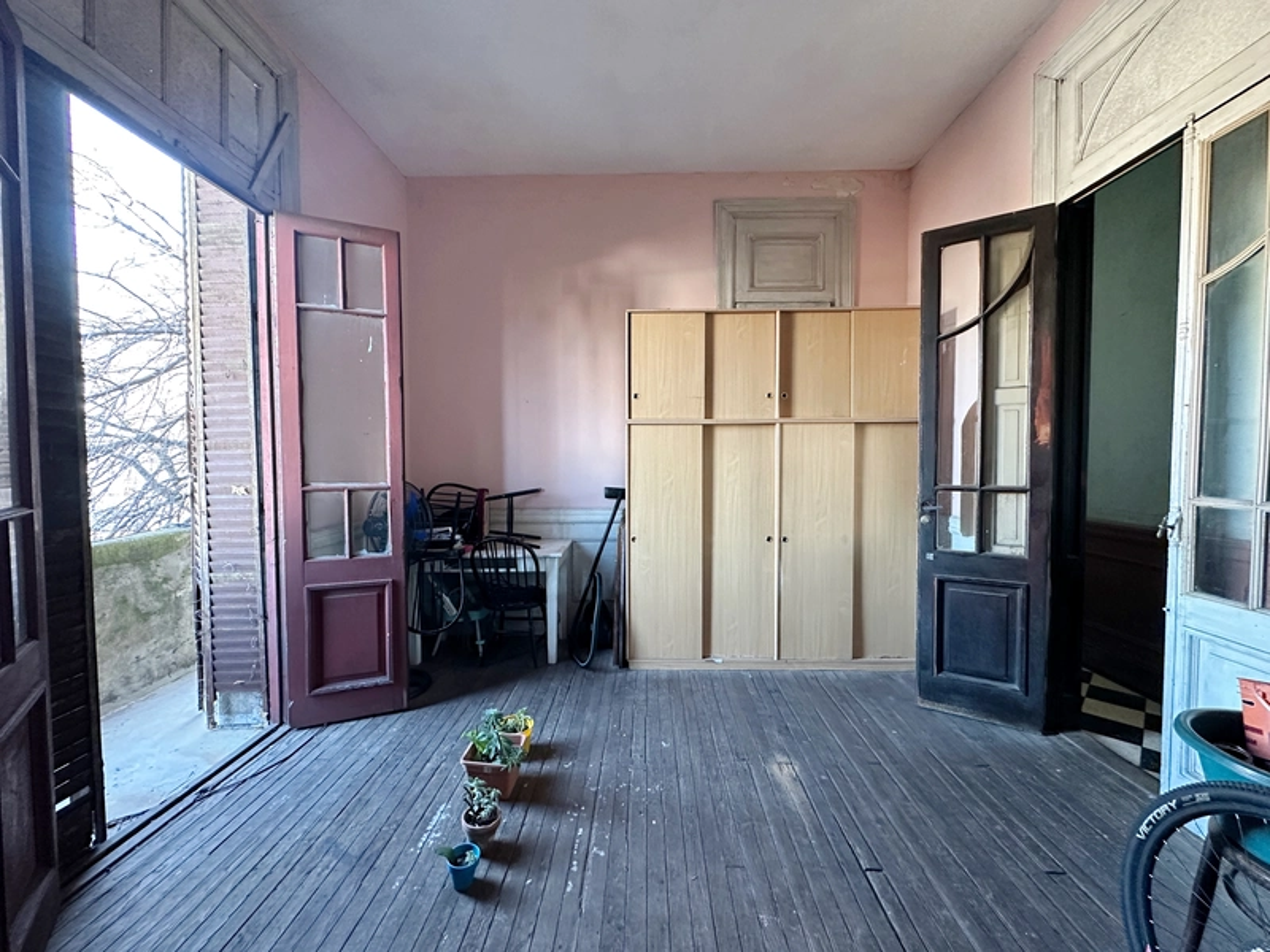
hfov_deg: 102.1
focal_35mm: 14
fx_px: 514
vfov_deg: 85.7
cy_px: 476
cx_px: 635
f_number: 2.2
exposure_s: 1/60
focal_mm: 2.22
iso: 500
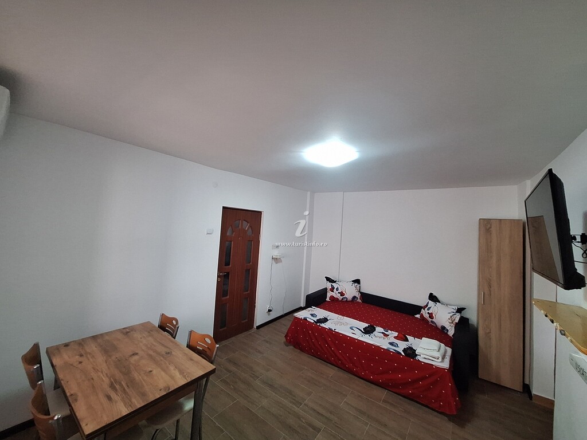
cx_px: 294
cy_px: 220
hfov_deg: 106.2
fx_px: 220
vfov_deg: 89.9
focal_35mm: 13
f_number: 2.2
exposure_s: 1/25
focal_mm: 1.74
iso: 320
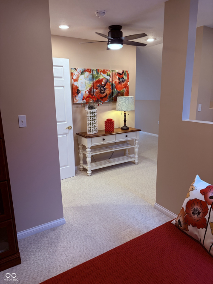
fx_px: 213
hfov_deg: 53.0
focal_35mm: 26
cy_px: 142
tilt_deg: -13.3
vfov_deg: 67.3
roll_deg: +0.6
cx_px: 106
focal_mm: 5.96
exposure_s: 1/180
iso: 125
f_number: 1.6
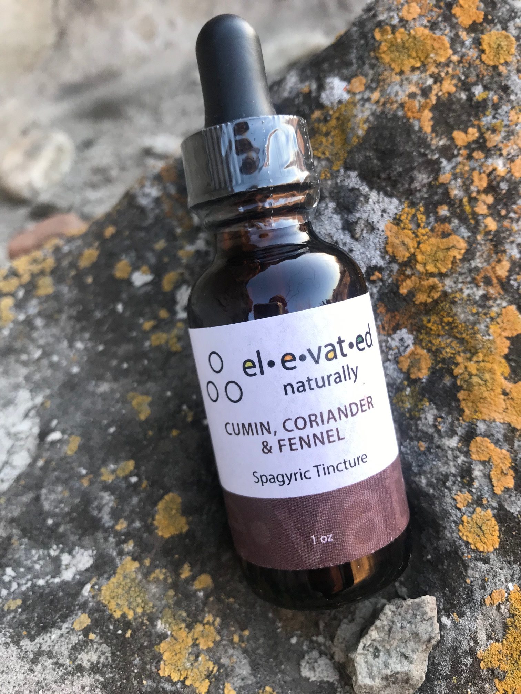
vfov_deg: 63.4
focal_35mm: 28
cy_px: 347
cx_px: 260
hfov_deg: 49.7
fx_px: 562
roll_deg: +25.9
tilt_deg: -40.2
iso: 40
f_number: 1.8
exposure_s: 1/90
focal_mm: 3.99
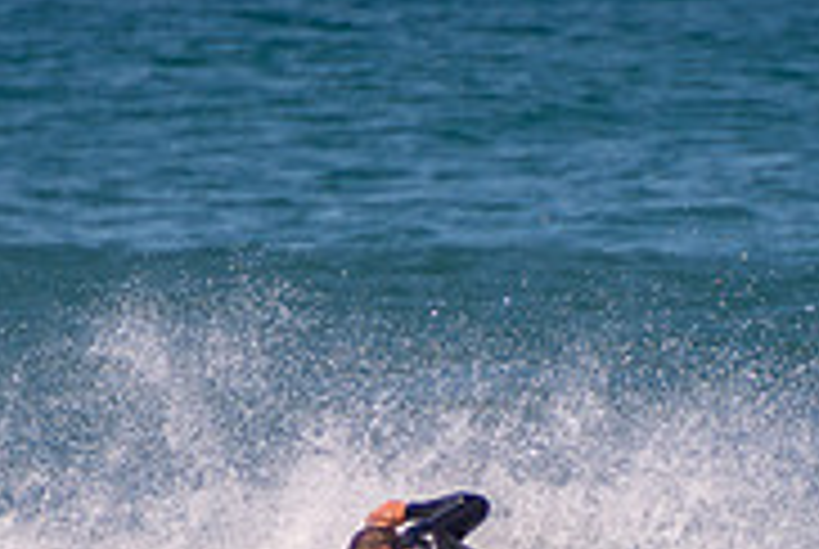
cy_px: 745
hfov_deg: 1.1
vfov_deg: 0.7
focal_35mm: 1909
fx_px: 43500
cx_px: 576
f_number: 5.6
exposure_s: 1/1250
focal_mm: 400
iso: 200
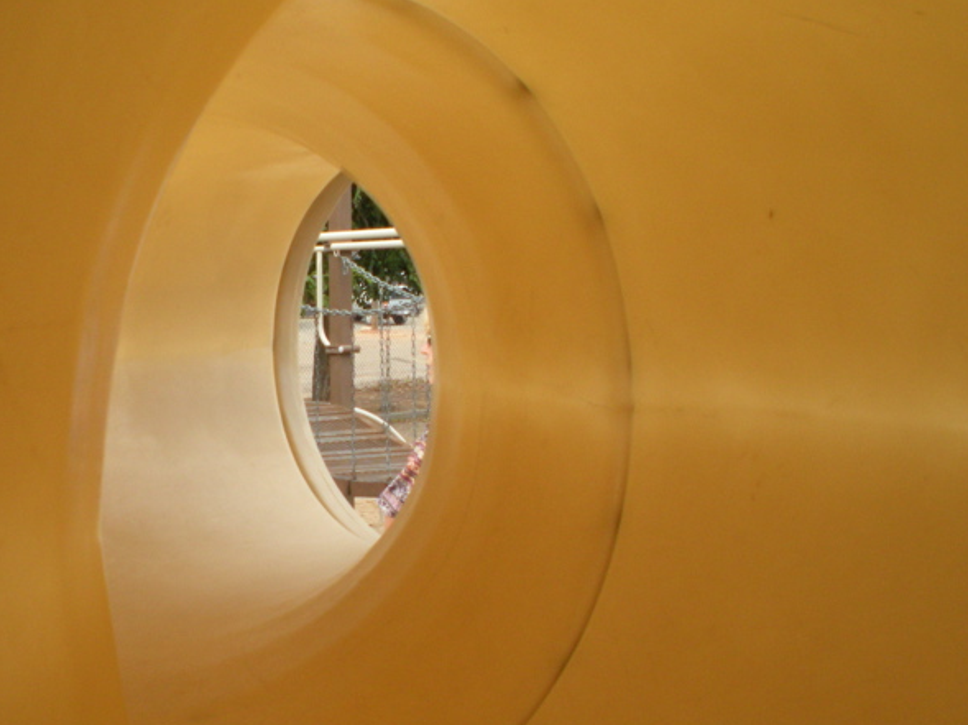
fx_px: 1537
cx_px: 323
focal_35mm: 55
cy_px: 443
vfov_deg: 26.5
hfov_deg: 34.6
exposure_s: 1/260
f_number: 4.6
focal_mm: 6.3
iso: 200
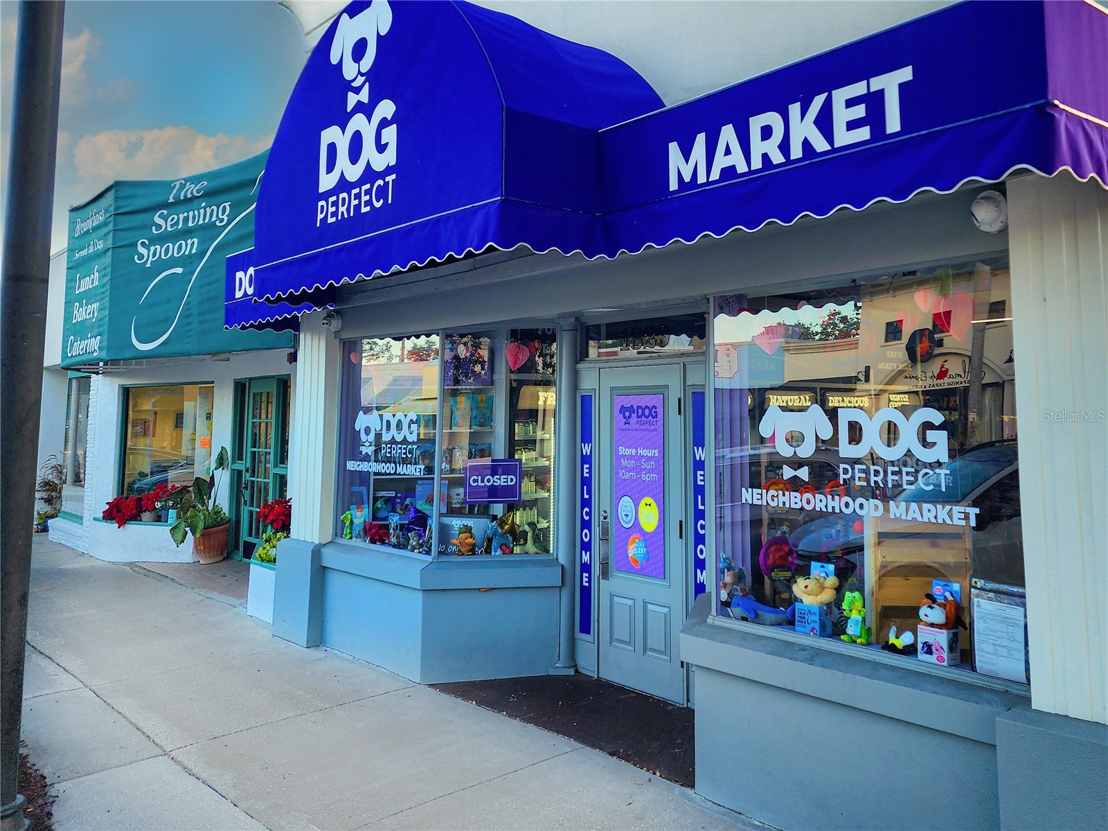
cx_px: 554
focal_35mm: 23
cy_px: 416
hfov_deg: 73.9
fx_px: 736
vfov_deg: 58.9
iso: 20
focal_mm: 6.4
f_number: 1.8
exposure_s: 1/180
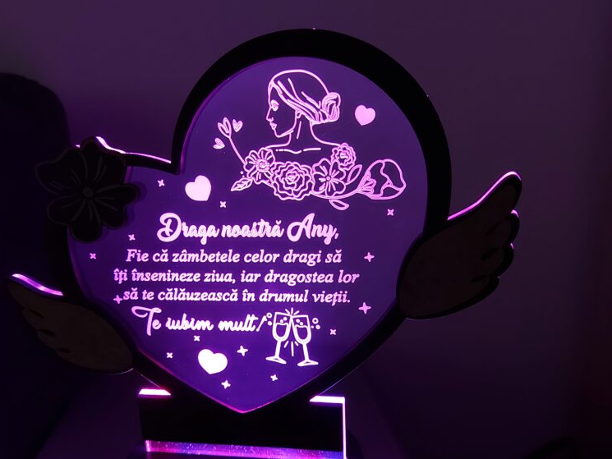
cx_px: 298
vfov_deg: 42.6
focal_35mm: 33
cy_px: 291
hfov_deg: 55.3
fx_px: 584
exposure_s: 1/33
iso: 160
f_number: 1.8
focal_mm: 5.23
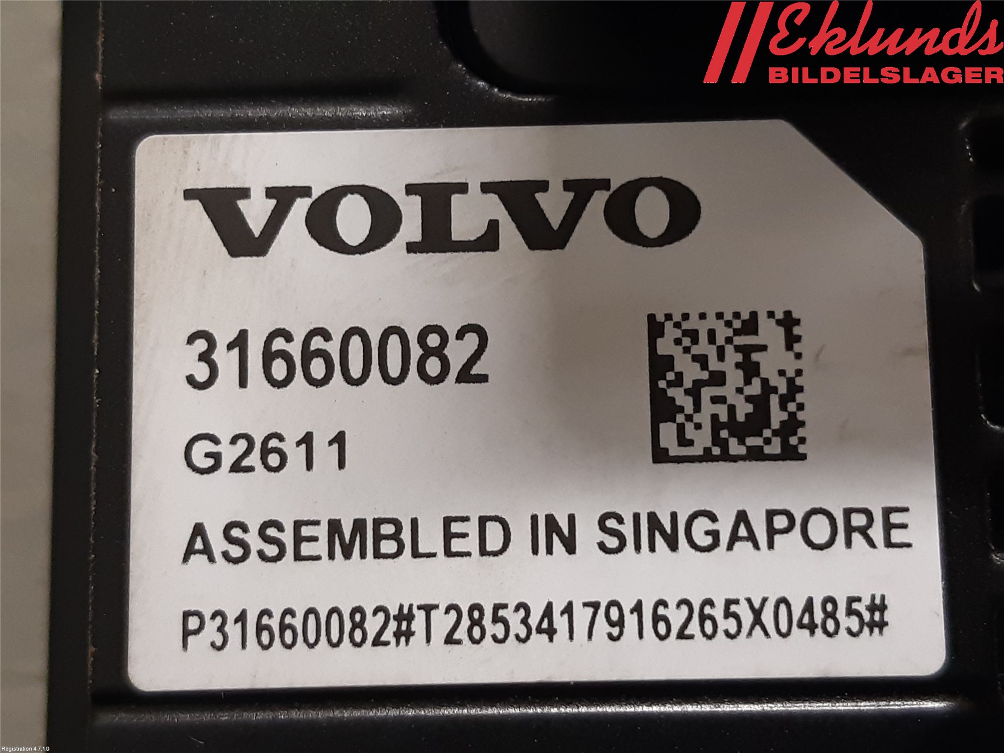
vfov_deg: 53.1
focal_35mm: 26
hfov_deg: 67.3
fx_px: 754
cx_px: 502
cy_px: 376
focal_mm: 3.93
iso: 160
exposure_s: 1/50
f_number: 1.7
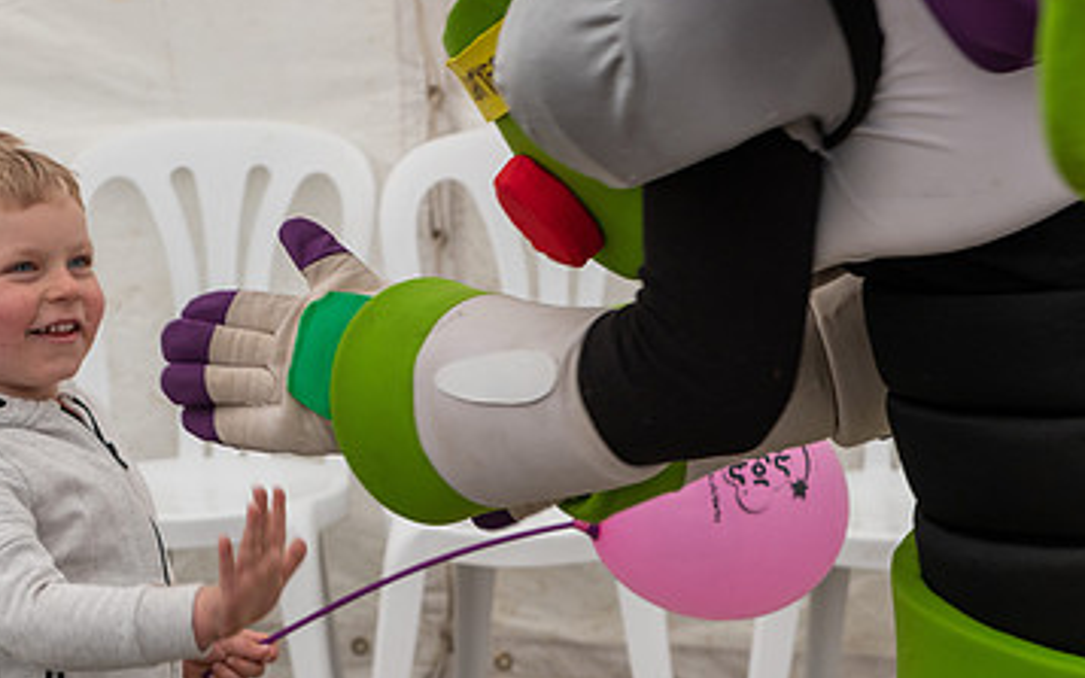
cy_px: 421
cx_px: 346
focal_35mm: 116
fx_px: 3430
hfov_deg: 17.9
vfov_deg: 11.3
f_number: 6.3
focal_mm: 70
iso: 180
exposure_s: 1/250
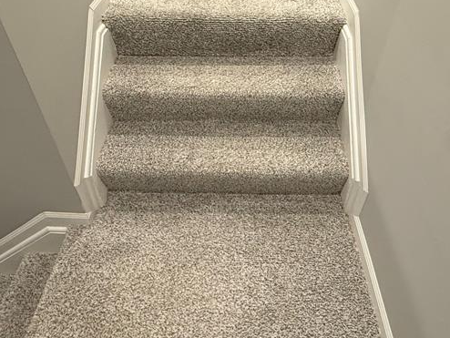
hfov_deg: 61.6
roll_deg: +0.7
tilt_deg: -40.8
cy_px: 119
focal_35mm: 29
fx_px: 377
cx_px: 232
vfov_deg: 47.7
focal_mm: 2.22
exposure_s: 1/60
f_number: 2.2
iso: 320
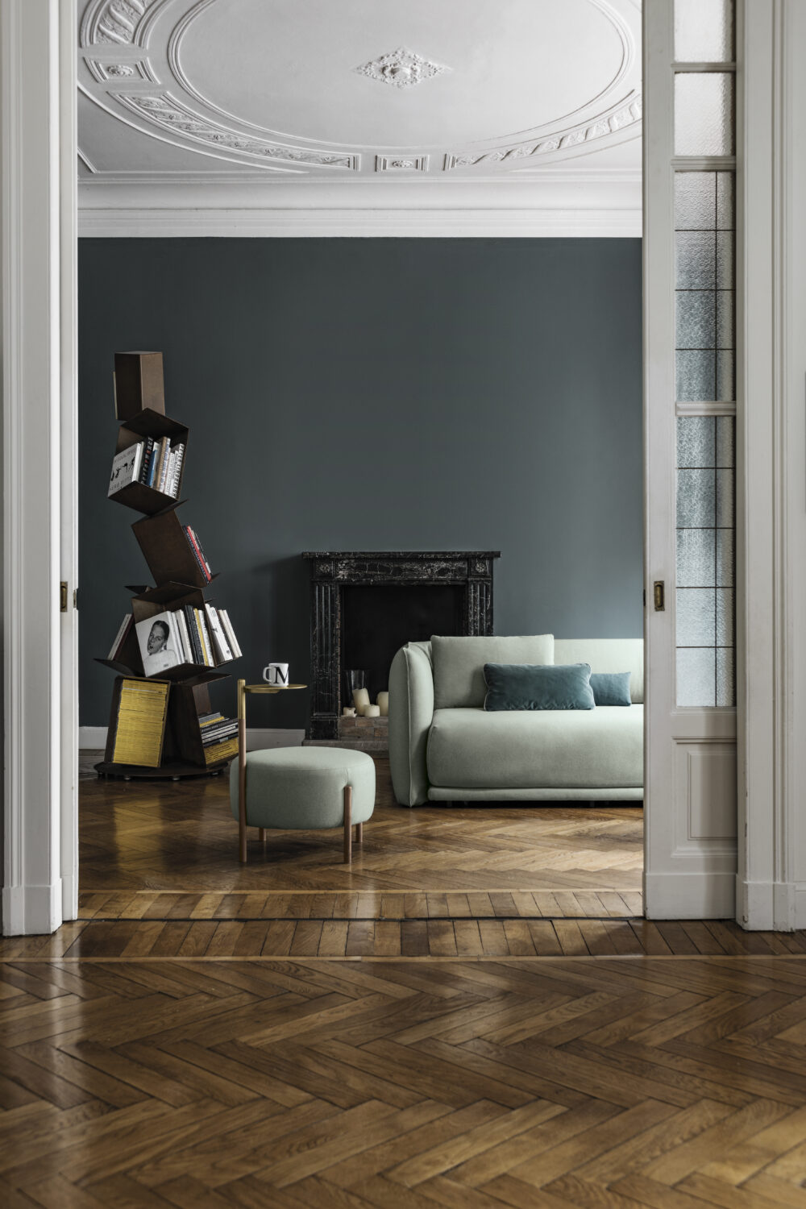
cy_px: 604
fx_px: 1276
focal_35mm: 38
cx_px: 403
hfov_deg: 35.1
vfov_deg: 50.7
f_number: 7.1
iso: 64
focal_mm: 38
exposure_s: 1.3
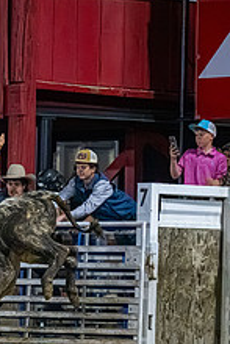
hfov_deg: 3.2
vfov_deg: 4.8
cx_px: -26
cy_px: 307
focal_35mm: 426
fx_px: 4076
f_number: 2.8
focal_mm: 150
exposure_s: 1/800
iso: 6400
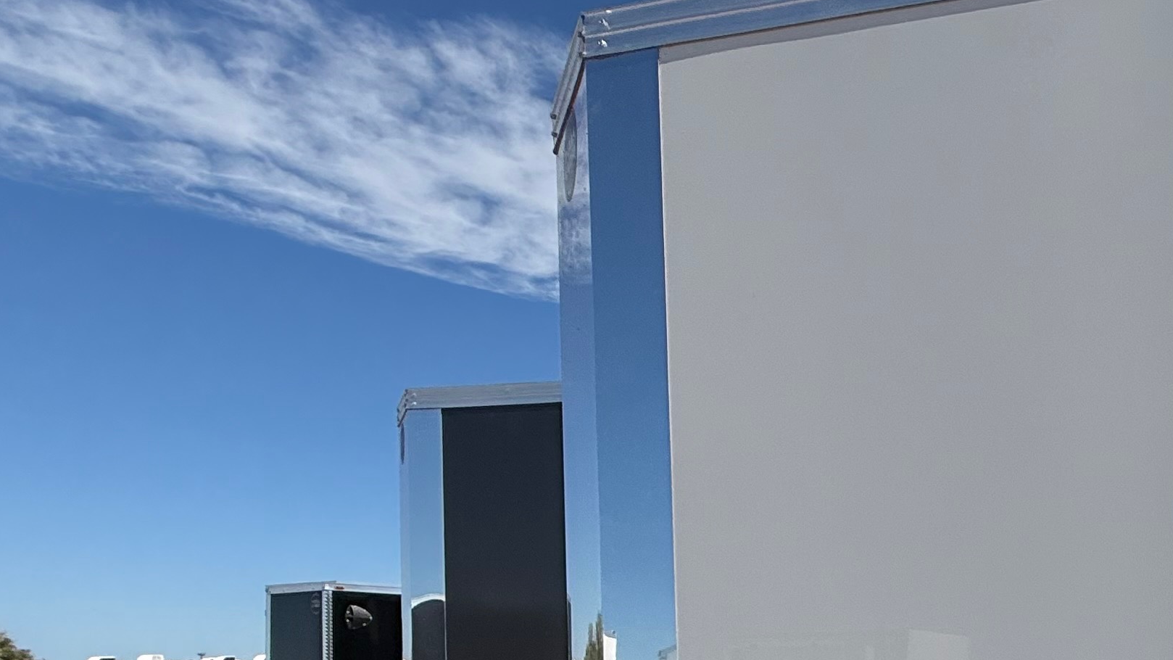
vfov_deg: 28.2
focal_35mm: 38
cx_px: 1215
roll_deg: -0.1
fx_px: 1182
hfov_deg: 43.8
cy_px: 737
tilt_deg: -2.3
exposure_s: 1/6173
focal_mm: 2.22
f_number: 2.2
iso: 50
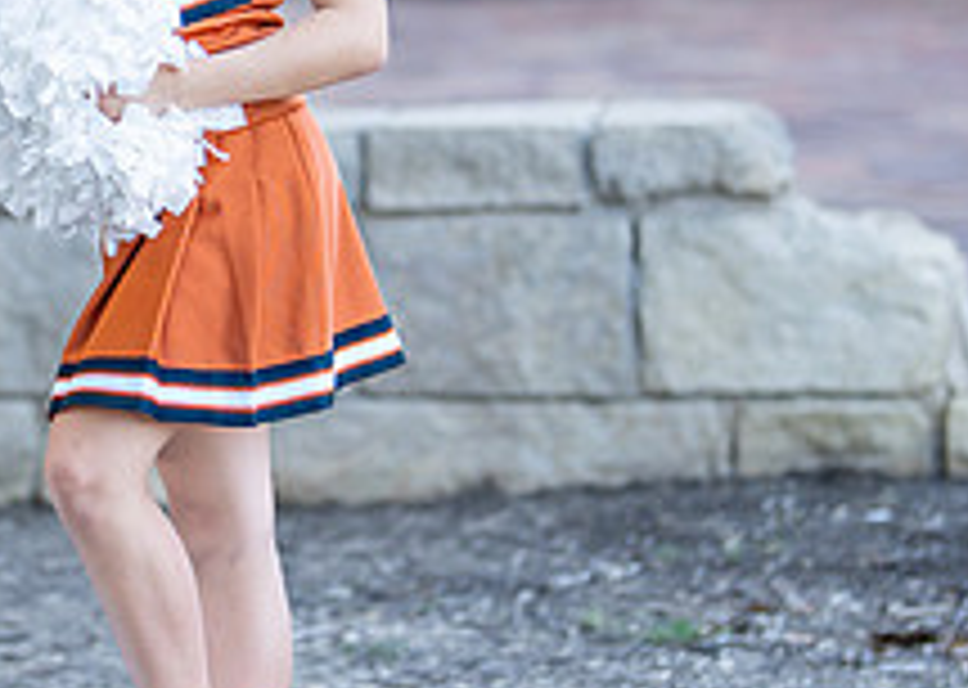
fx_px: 4613
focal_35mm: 168
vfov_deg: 8.5
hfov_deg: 11.9
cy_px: 155
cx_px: 174
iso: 250
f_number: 1.2
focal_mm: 50
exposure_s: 1/1000
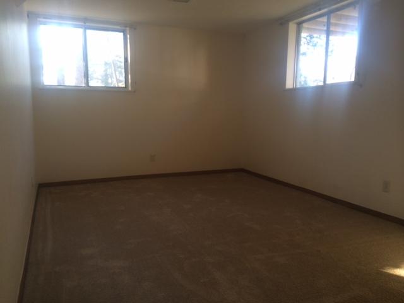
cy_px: 152
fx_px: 350
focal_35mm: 30
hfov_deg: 60.0
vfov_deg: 46.8
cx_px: 202
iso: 50
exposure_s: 1/30
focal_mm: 4.12
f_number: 2.2
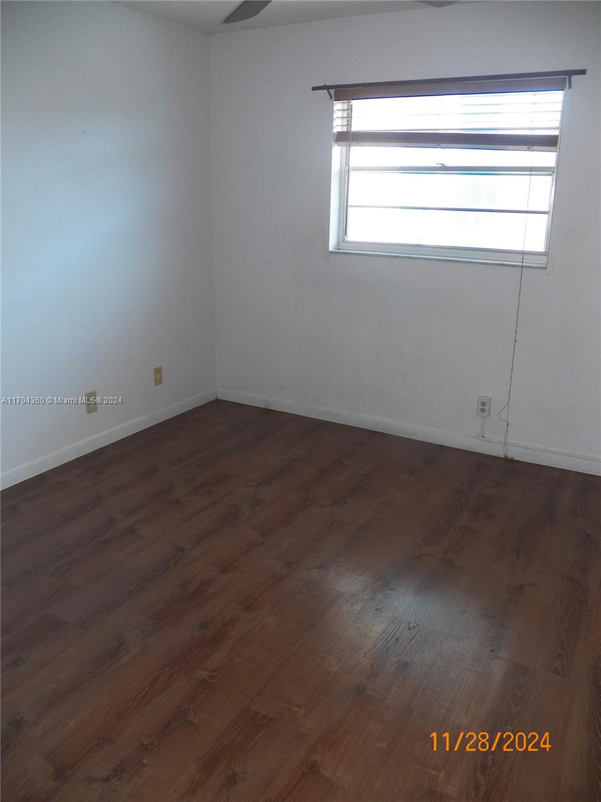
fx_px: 648
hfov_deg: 49.7
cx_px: 300
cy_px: 401
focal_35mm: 28
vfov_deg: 63.4
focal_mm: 4.9
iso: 125
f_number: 2.8
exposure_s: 1/40
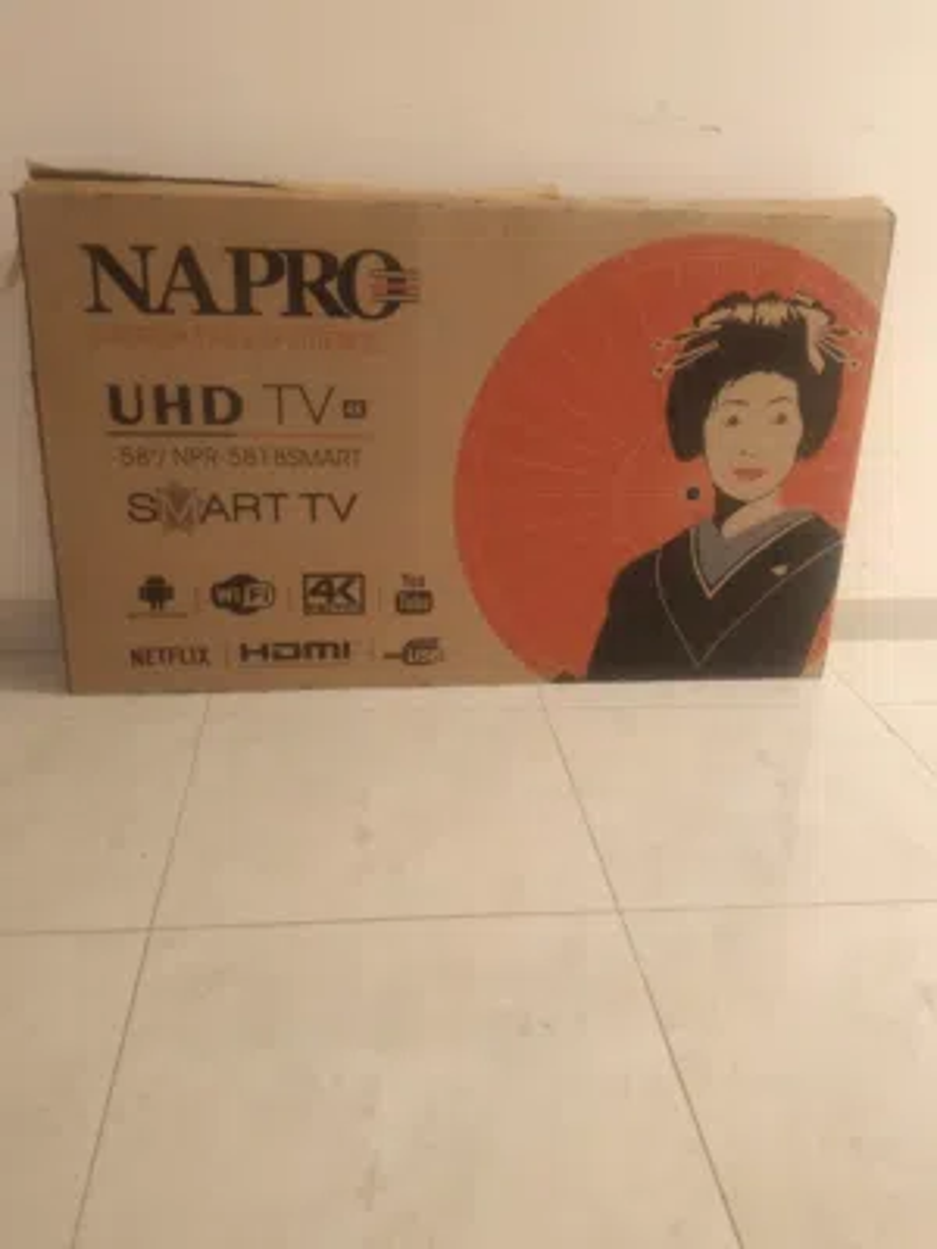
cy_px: 624
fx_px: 1083
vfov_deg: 60.0
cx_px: 468
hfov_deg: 46.8
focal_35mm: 30
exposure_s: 1/24
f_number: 1.8
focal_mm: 4.84
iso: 1600
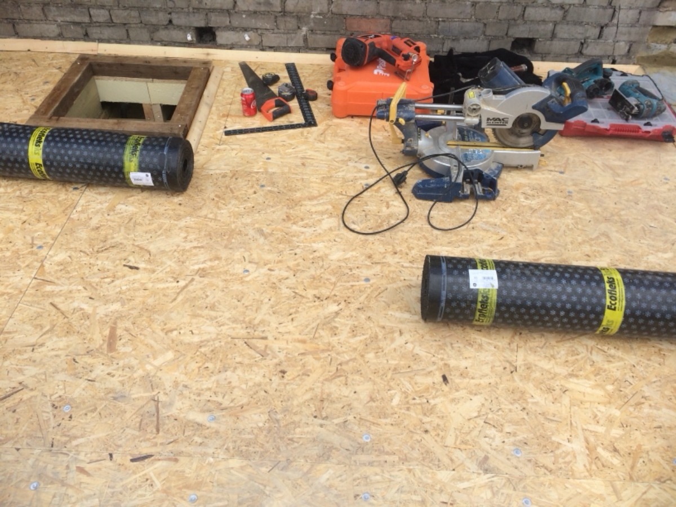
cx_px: 338
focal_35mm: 29
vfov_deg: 48.2
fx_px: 566
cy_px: 254
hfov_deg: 61.7
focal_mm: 4.15
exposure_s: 1/873
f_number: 2.2
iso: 32
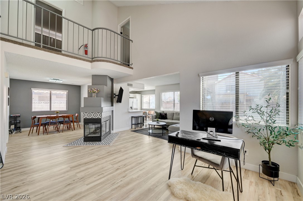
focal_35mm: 14
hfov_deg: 104.3
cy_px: 100
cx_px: 152
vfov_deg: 81.1
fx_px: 118
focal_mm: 14
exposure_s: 1/50
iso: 400
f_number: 8
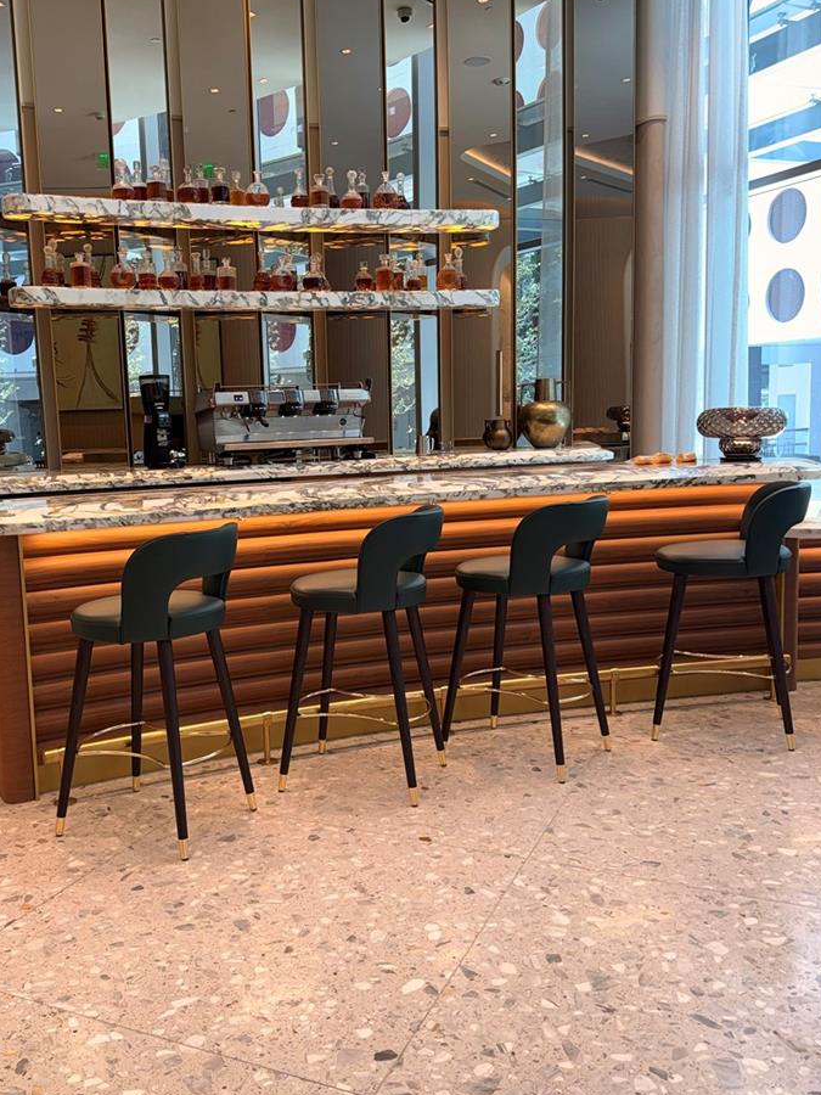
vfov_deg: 56.8
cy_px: 544
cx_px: 311
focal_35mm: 32
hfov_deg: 43.8
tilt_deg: -6.4
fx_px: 1012
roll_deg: +2.0
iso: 64
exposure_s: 1/43
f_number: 1.78
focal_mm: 6.76
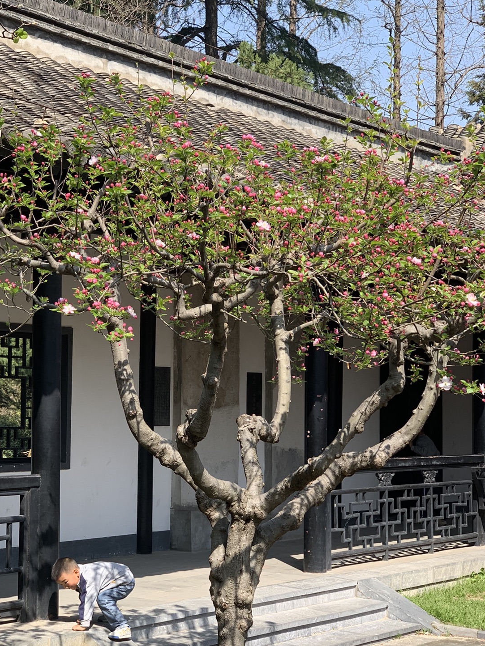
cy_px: 313
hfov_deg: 20.4
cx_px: 165
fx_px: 1345
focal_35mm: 72
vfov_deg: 27.0
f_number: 2.4
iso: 16
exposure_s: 1/457
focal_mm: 6
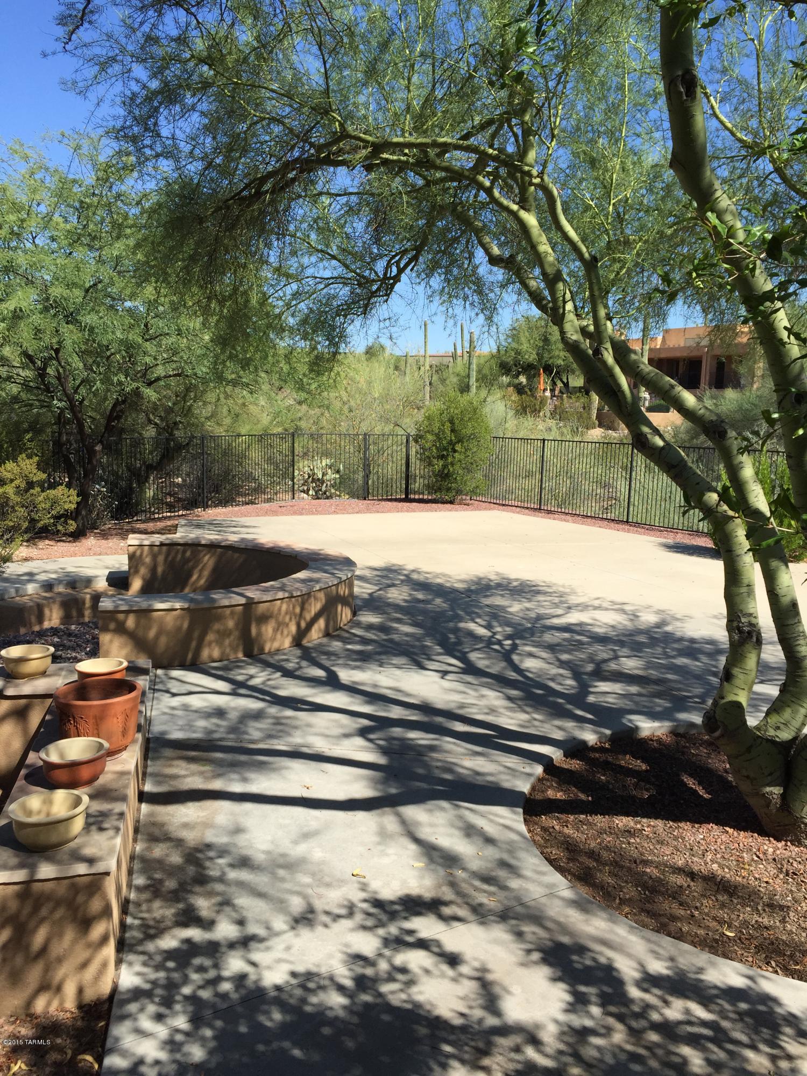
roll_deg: -2.4
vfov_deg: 61.7
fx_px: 901
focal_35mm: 29
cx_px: 404
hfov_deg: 48.2
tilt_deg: -8.1
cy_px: 538
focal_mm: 4.15
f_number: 2.2
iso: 32
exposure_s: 1/1582
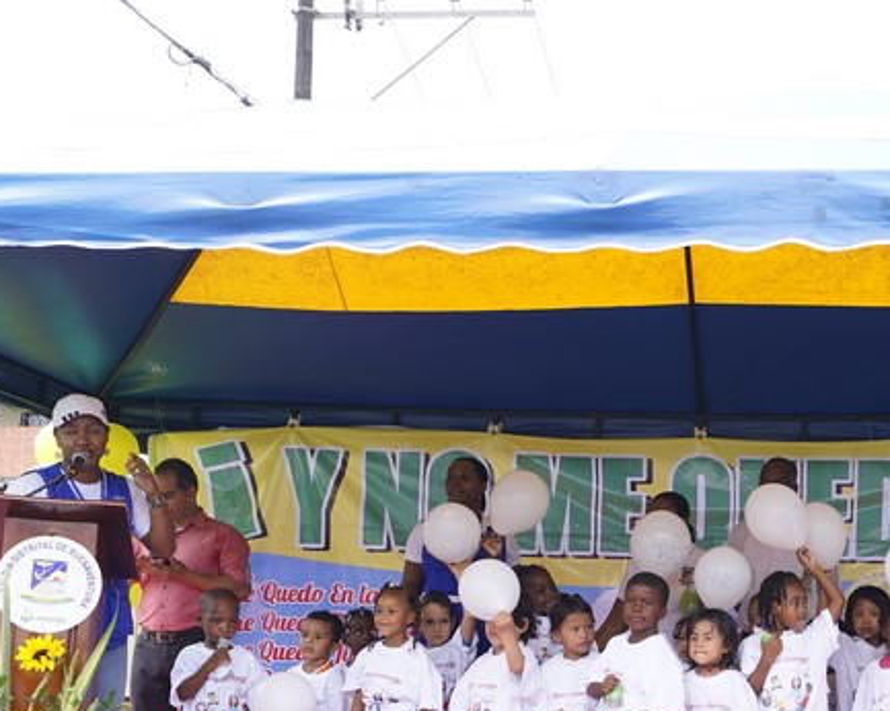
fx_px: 1369
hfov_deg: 34.3
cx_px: 777
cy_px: 546
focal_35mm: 52
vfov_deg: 28.6
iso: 125
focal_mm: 20
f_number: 5.6
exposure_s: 1/125
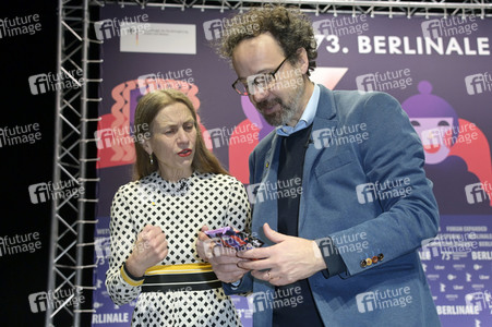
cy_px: 164
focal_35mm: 48
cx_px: 246
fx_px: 656
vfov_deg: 28.0
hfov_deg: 41.1
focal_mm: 48
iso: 2000
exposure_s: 1/100
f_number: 5.6
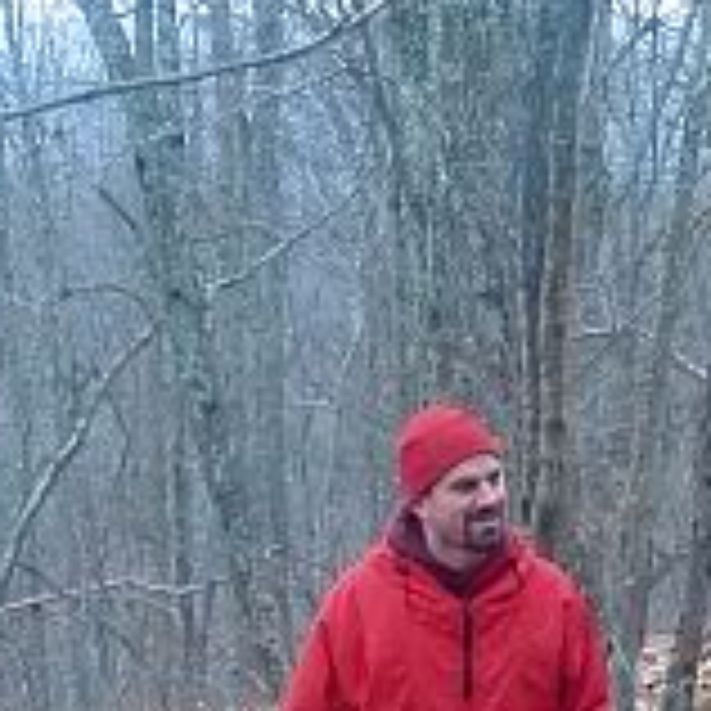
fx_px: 5205
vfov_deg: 7.8
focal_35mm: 224
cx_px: 1300
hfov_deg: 7.6
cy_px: 792
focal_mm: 8.7
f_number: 4.2
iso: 160
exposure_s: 1/60
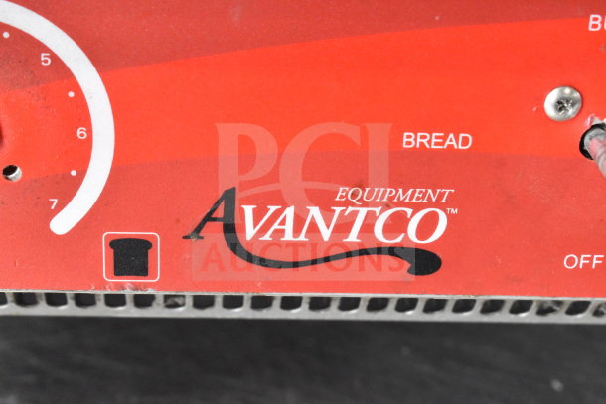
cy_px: 202
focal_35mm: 82
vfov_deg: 16.6
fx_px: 1389
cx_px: 303
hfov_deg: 24.6
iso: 6400
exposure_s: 1/250
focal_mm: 55
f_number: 8
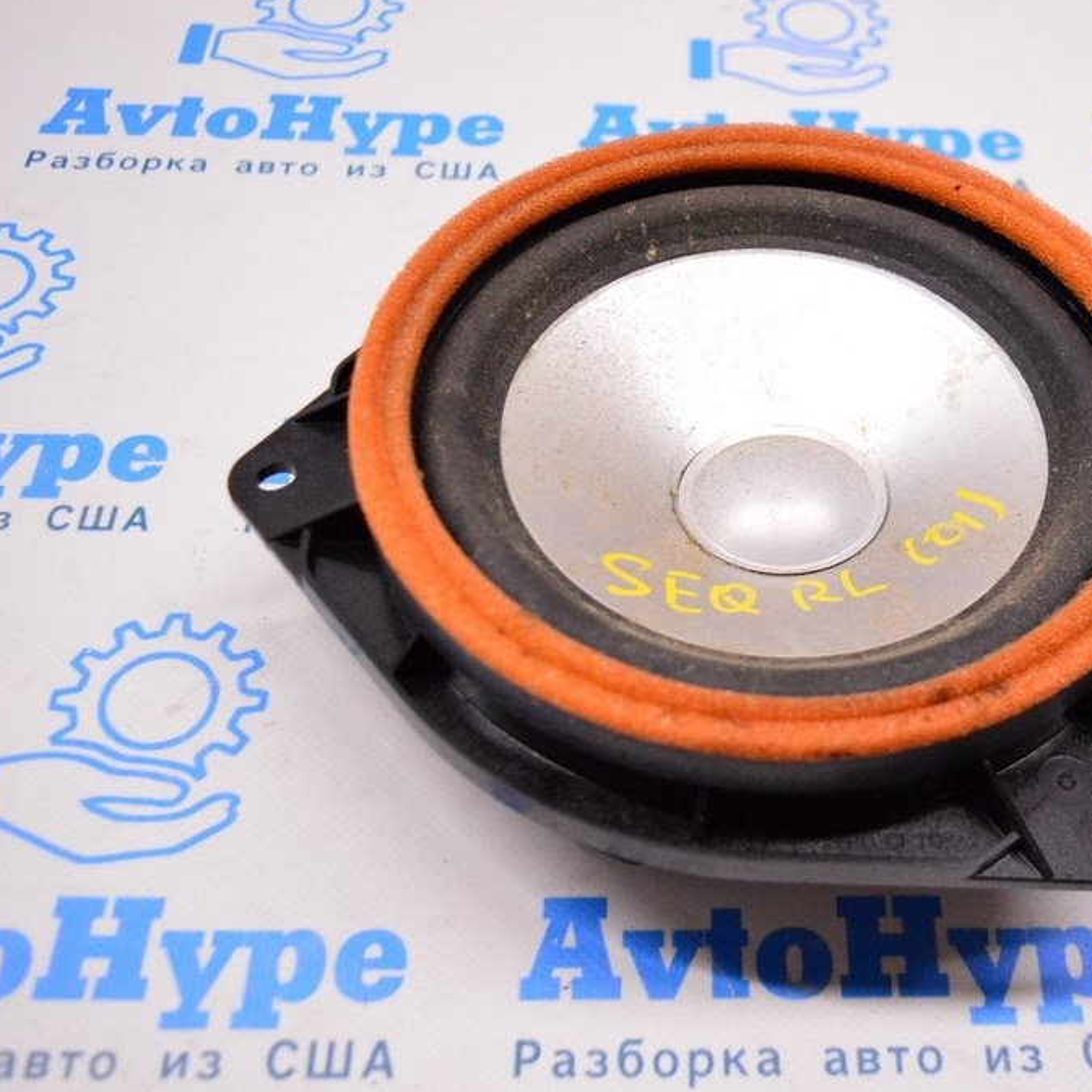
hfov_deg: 37.4
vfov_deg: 37.8
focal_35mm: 45
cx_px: 739
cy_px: 545
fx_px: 1593
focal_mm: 23
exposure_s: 1/400
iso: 3200
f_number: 3.8
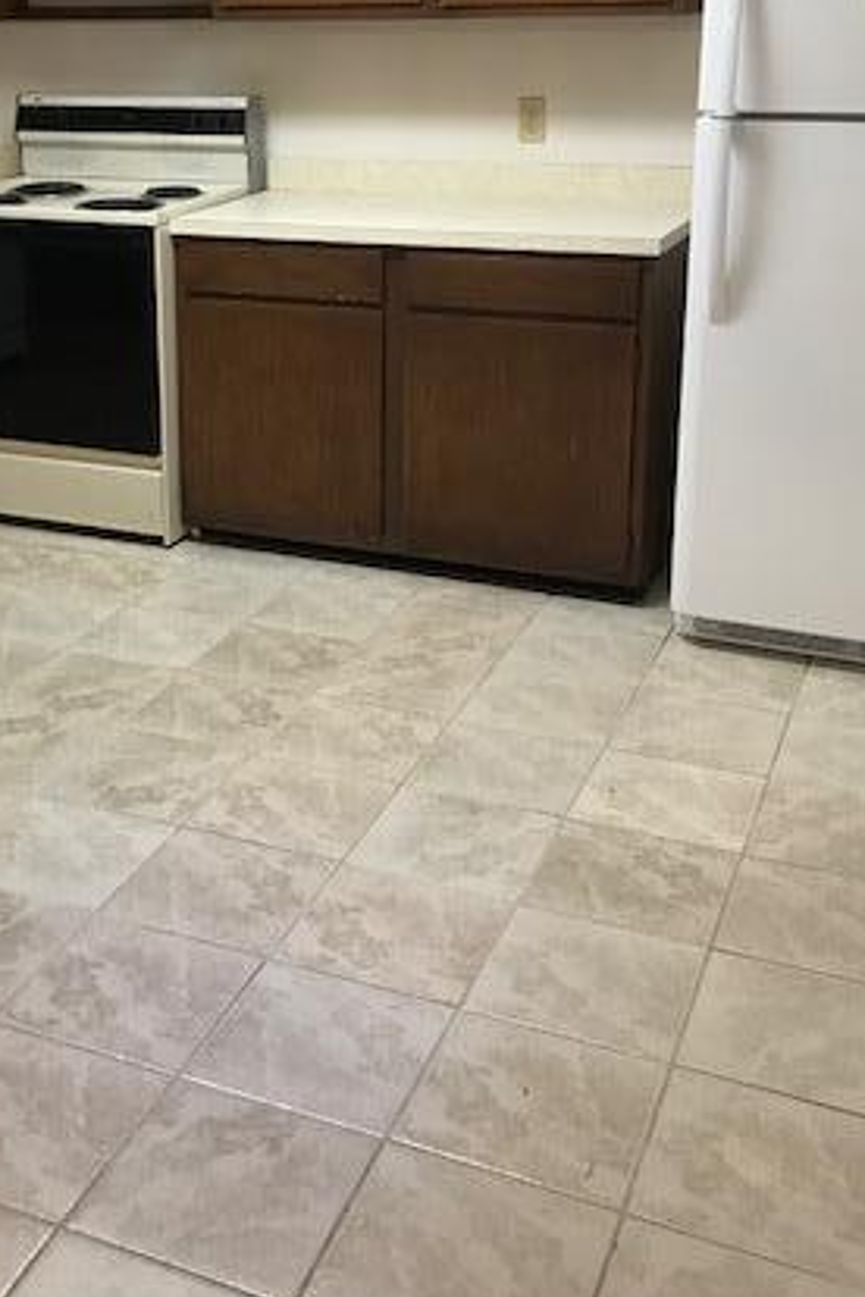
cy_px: 435
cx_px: 216
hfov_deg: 29.4
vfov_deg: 43.0
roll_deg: +2.5
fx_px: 1622
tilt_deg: -15.7
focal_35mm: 45
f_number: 1.8
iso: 40
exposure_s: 1/15
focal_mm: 3.99
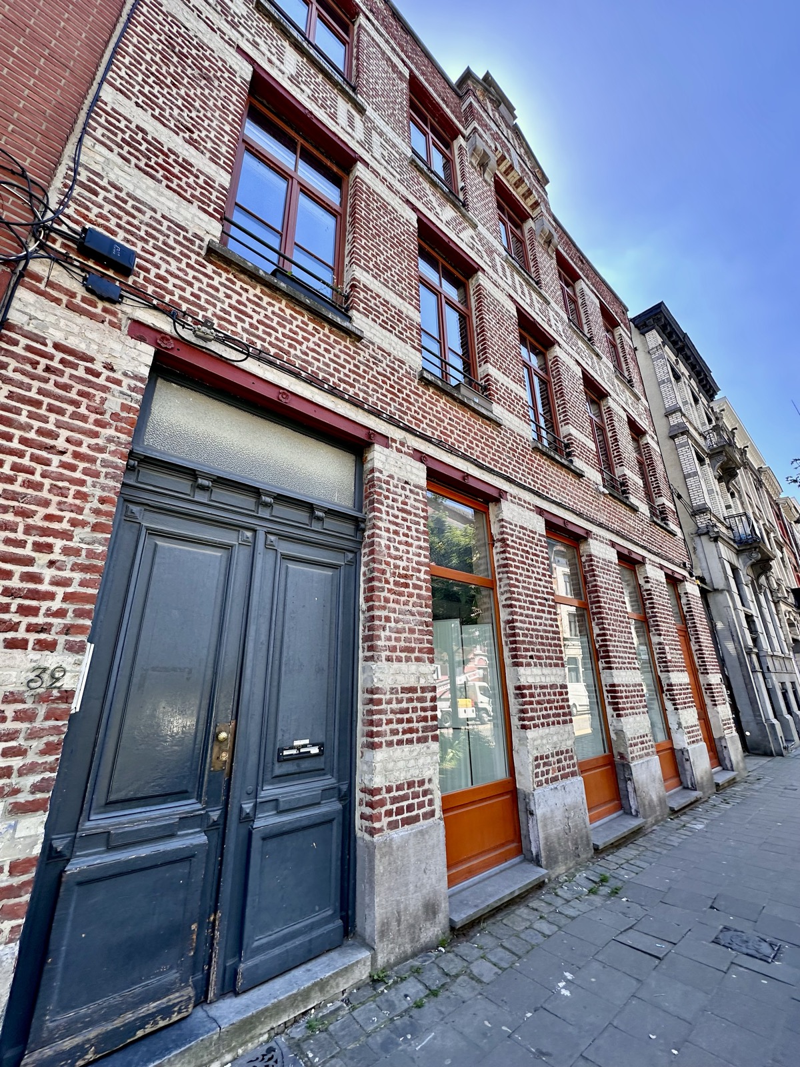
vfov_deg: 102.1
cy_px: 534
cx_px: 400
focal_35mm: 14
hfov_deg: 85.7
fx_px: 431
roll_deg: -1.3
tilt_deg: +22.5
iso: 40
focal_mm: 2.22
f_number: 2.2
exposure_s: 1/259
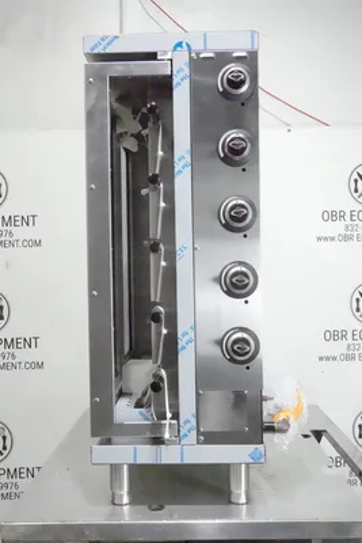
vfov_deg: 55.8
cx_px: 181
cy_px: 272
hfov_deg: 38.9
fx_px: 512
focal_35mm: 34
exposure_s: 1/500
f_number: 4
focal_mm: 12.76
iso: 12800
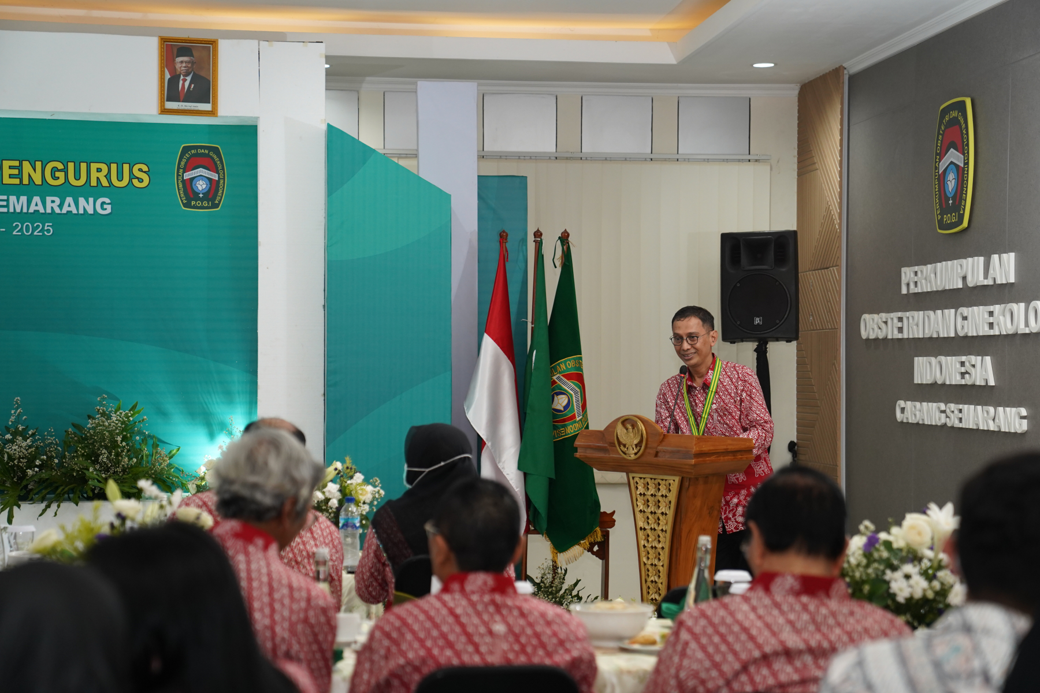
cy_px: 346
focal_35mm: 70
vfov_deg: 19.5
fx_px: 2022
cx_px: 520
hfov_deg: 28.8
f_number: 2.8
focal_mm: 70
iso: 1250
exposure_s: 1/200
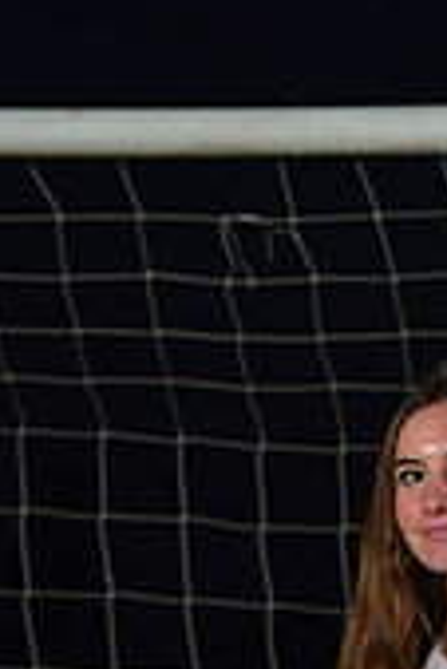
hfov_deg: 3.4
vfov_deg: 5.0
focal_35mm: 411
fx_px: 7639
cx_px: 342
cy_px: 938
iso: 1000
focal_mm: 120
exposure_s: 1/200
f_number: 5.6
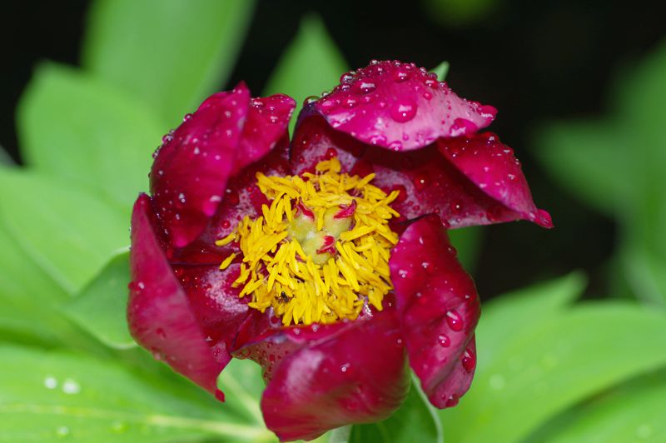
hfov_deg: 13.7
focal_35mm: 150
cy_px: 222
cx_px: 333
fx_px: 2773
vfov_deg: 9.1
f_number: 4
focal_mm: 100
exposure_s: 1/180
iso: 400
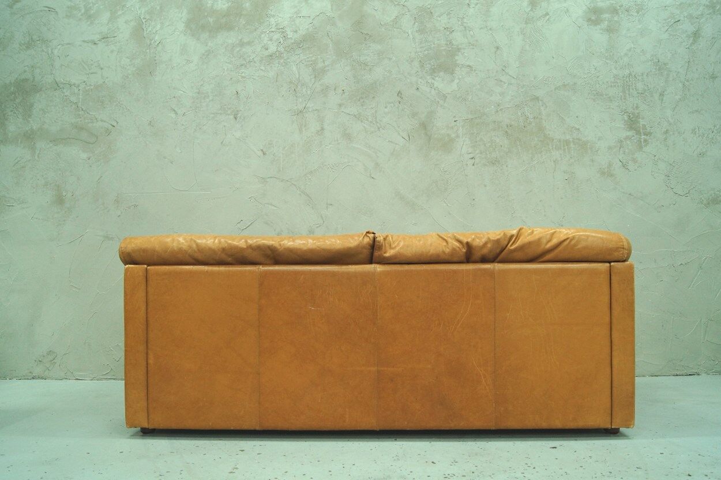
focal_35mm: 30
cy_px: 240
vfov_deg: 43.6
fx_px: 600
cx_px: 360
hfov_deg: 62.0
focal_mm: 20
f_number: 7.1
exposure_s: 1/10
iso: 400
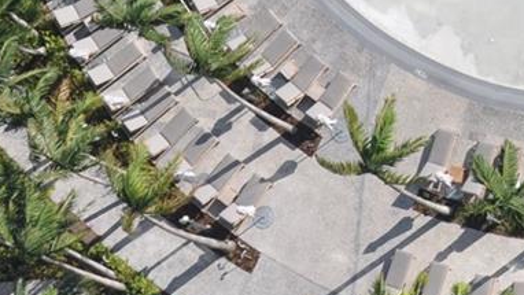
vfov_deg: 4.8
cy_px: -273
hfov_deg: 8.4
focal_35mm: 250
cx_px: 802
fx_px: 3474
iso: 200
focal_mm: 38
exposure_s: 1/500
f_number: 8
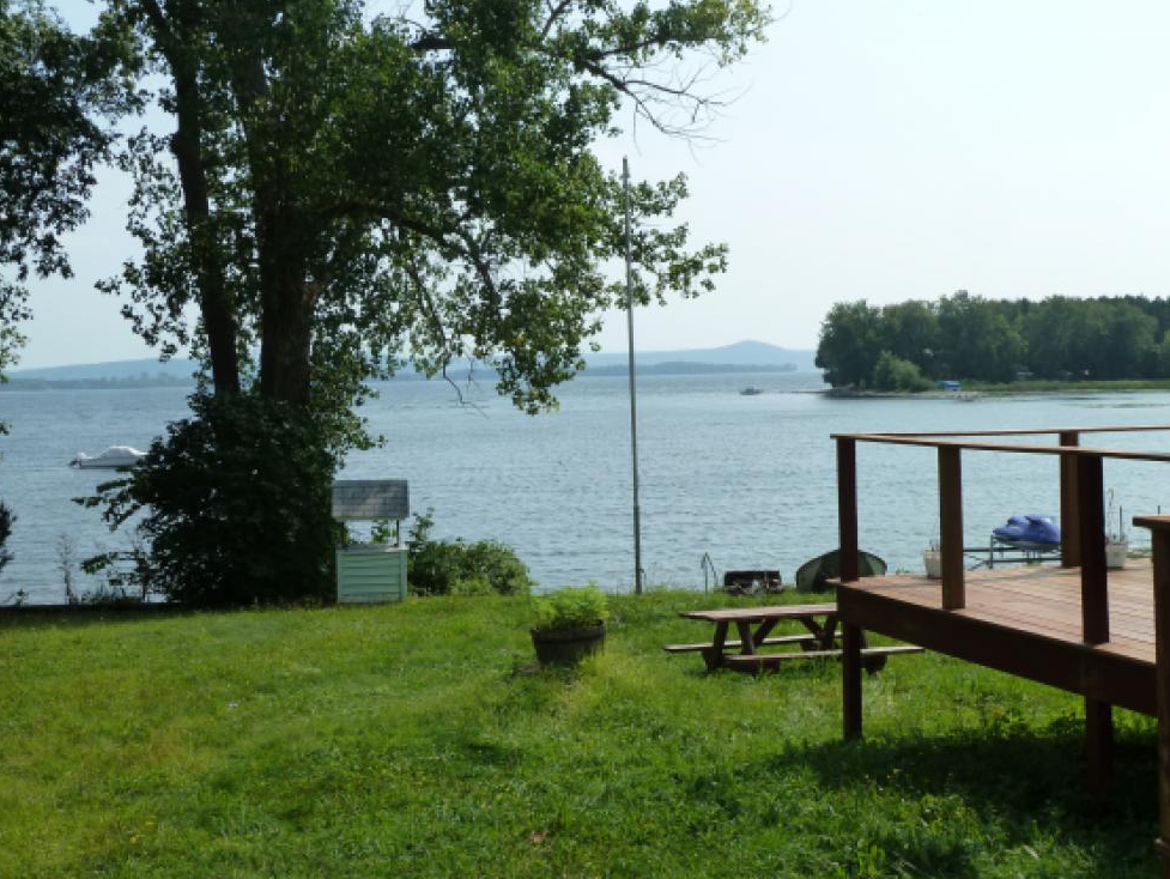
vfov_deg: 32.9
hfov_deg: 42.9
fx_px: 1488
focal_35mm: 44
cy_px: 429
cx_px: 570
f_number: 5
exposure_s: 1/400
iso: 125
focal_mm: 6.9
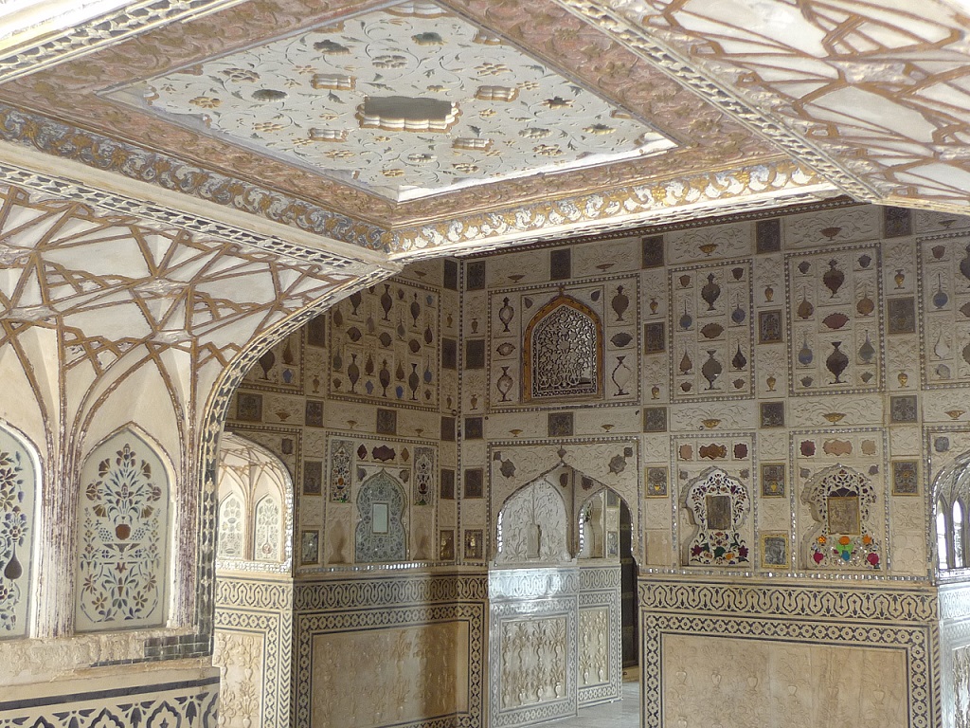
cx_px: 485
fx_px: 1205
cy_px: 364
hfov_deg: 43.9
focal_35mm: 43
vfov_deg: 33.6
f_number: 2.2
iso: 125
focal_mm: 6.3
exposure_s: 1/40
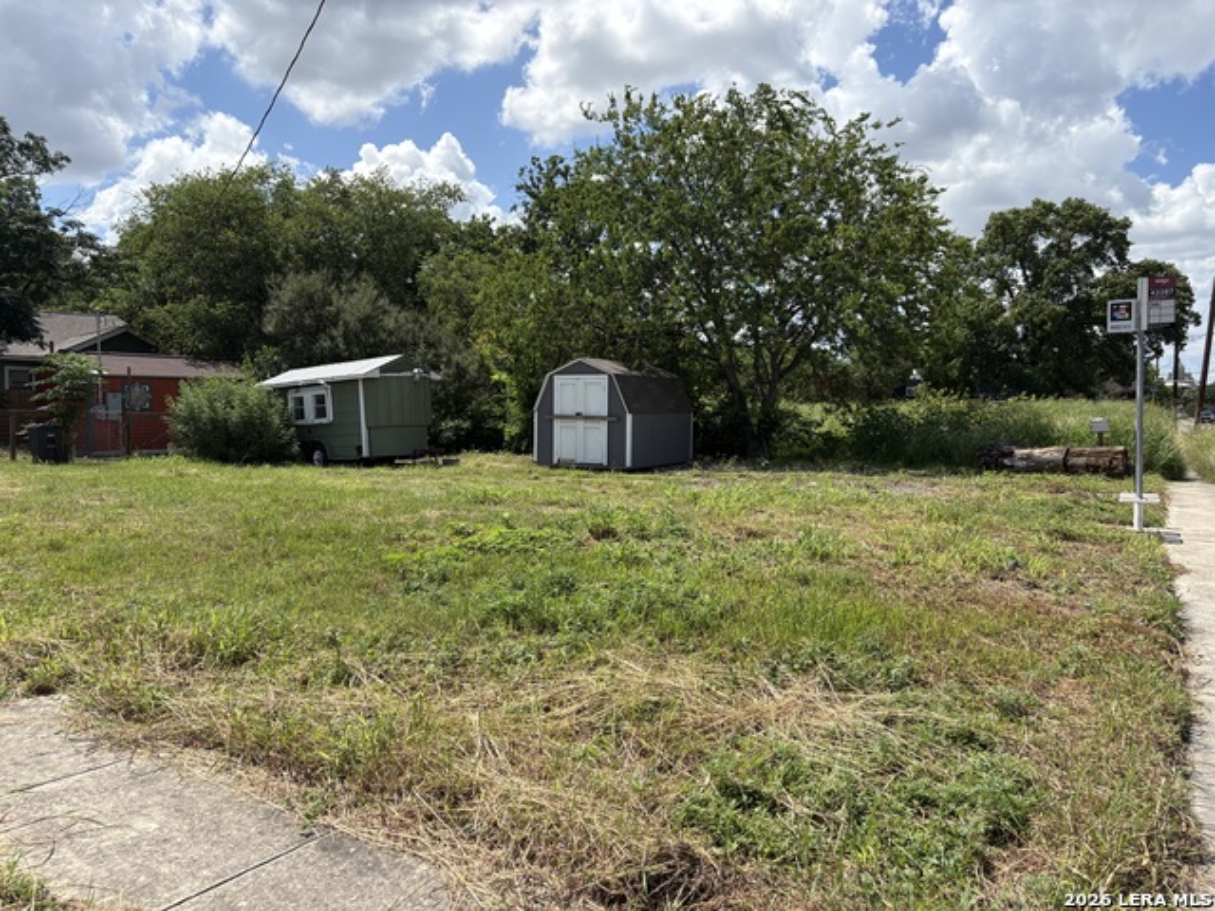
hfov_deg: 67.3
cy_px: 456
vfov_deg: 53.1
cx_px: 608
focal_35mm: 26
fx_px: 913
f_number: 1.6
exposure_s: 1/3623
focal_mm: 5.96
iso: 50
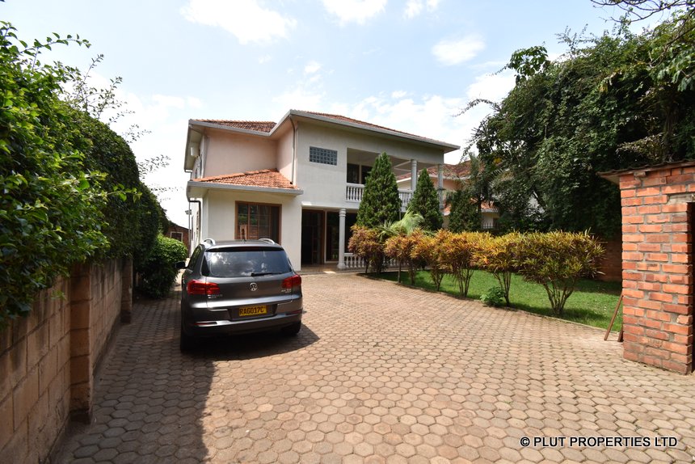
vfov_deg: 77.4
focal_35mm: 15
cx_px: 348
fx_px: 290
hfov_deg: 100.4
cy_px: 232
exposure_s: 1/100
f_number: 8
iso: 100
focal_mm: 10
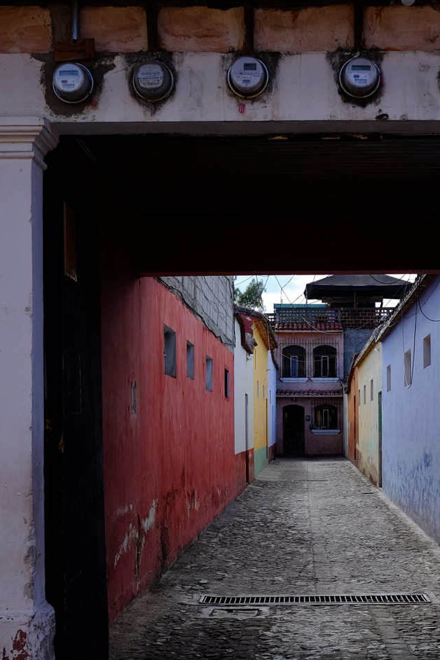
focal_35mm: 59
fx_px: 1081
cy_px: 425
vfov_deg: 33.7
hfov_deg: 22.8
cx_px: 317
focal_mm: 23
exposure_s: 1/450
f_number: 5.6
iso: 200
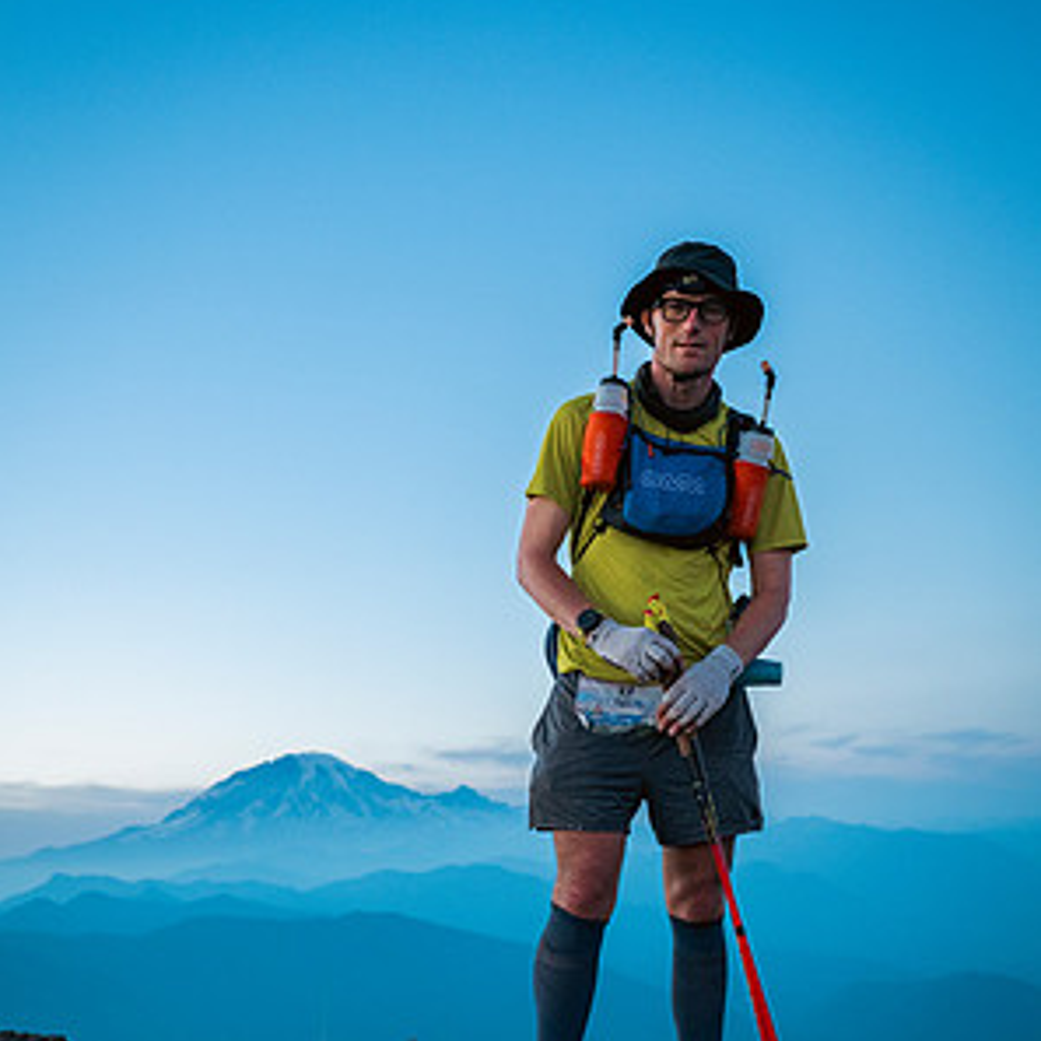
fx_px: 1531
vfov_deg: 37.3
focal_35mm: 45
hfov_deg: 37.6
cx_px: 522
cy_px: 652
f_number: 3.5
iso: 1000
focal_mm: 35
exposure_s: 1/400
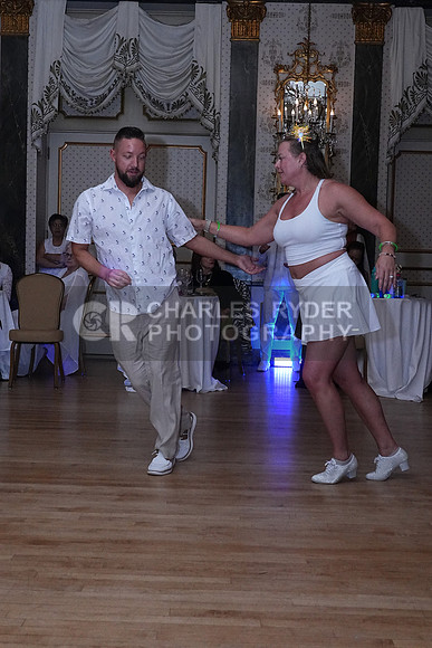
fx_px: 827
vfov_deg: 42.7
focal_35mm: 46
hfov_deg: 29.3
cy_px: 324
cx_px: 216
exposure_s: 1/200
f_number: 7.1
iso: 5000
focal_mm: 31
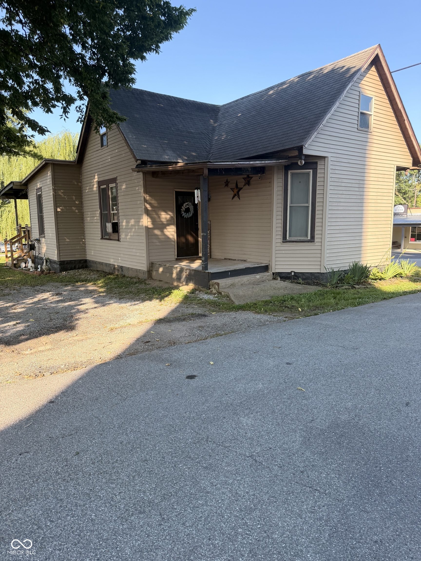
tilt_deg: -8.7
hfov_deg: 56.8
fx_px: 389
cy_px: 280
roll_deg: +0.3
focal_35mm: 24
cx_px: 210
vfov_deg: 71.6
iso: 100
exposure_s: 1/1314
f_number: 1.78
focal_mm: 6.76
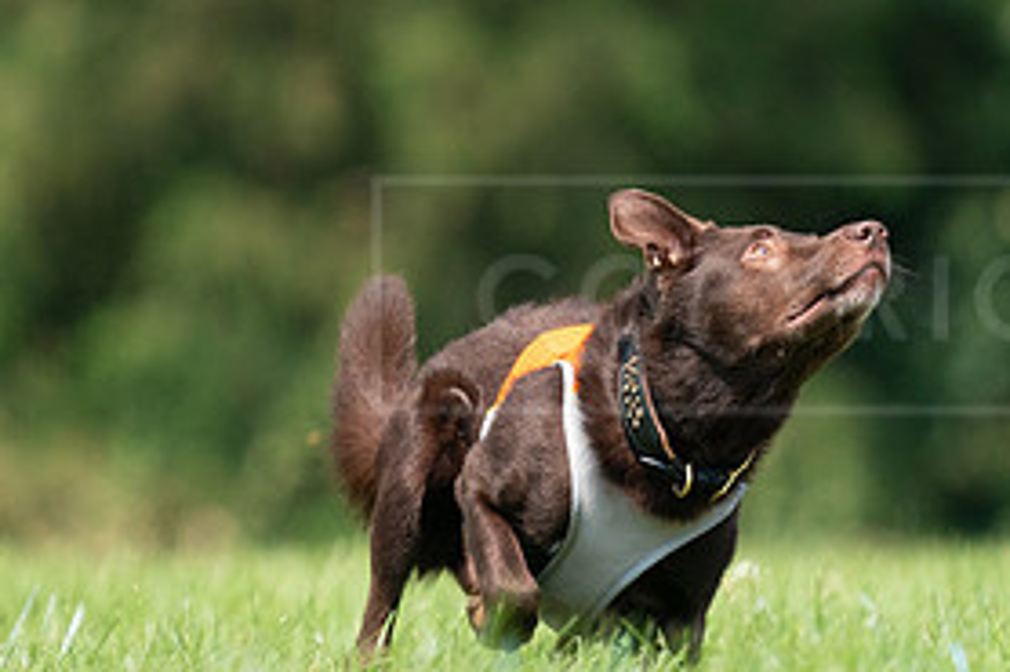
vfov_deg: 1.1
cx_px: 719
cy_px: 358
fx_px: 33701
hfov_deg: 1.7
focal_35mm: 1202
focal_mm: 576
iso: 2000
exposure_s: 1/4000
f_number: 6.3
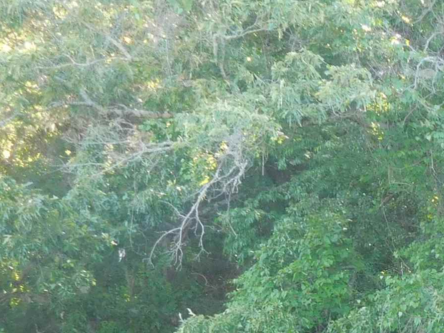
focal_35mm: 155
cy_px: 398
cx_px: 660
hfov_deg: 12.2
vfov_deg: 9.4
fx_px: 1988
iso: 160
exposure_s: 1/30
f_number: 4
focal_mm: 8
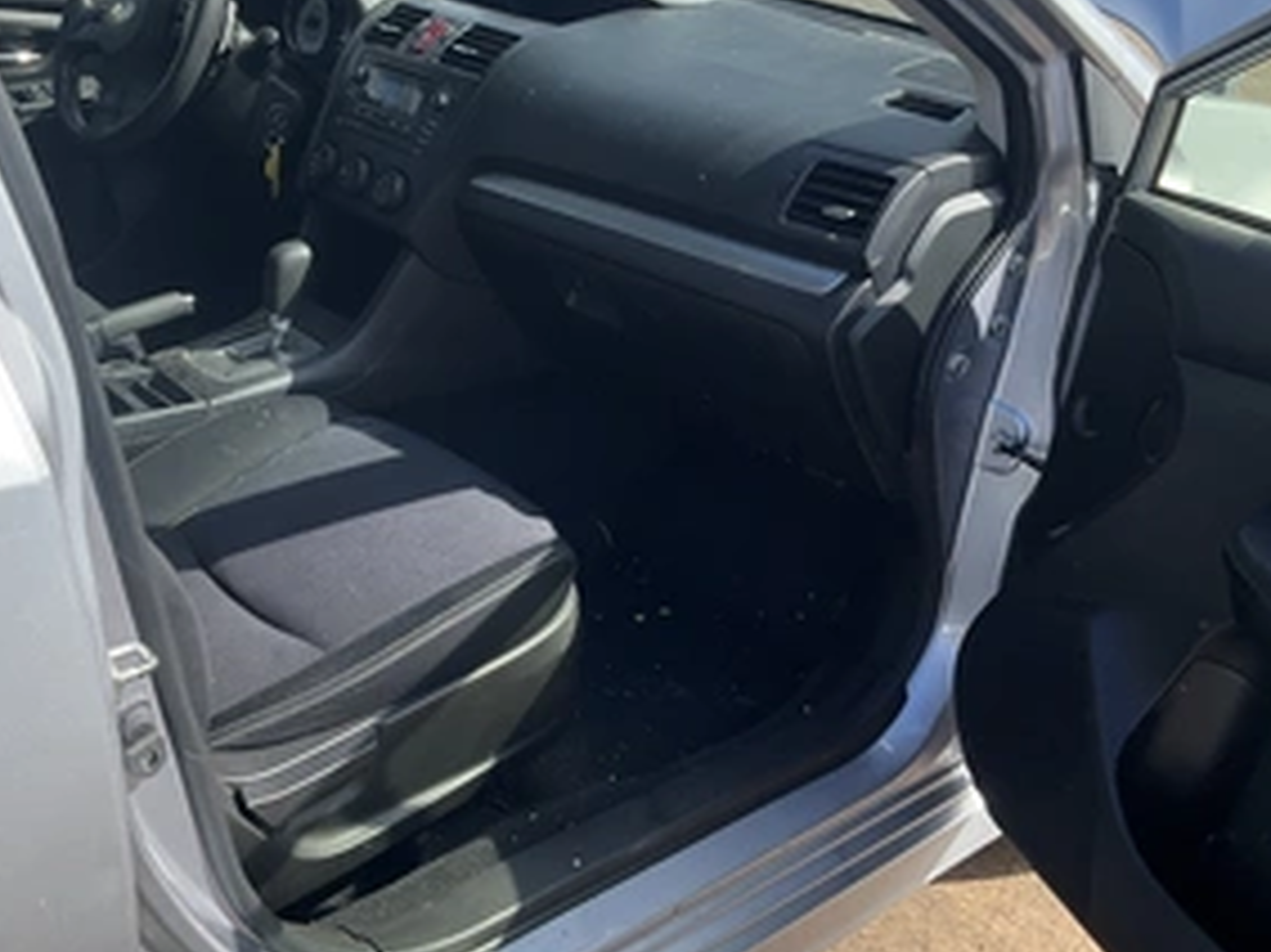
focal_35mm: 41
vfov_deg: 35.1
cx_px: 481
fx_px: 1505
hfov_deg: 45.4
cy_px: 422
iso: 25
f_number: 1.8
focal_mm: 3
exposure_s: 1/650
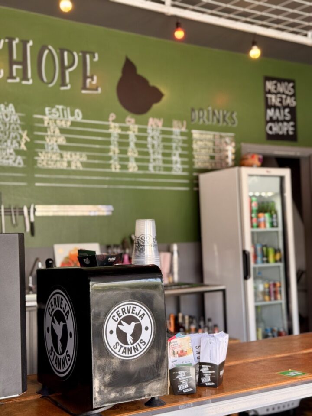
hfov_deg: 30.3
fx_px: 577
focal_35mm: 48
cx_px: 156
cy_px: 208
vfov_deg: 39.7
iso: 80
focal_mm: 6.76
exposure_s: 1/128
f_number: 1.78
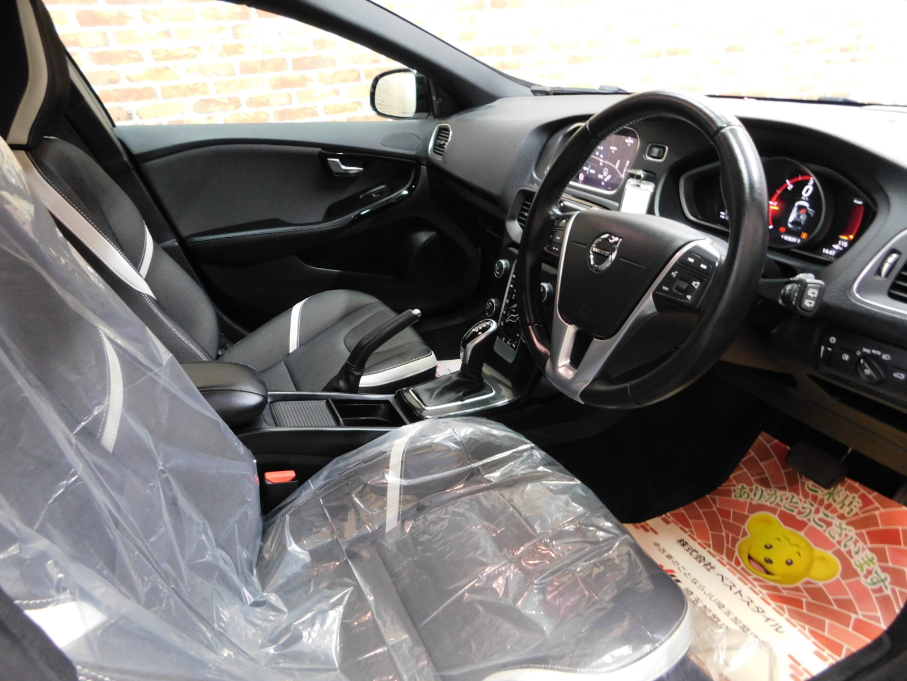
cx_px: 454
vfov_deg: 58.9
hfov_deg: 73.9
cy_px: 340
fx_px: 603
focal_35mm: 23
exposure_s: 1/10
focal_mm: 4
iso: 400
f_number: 3
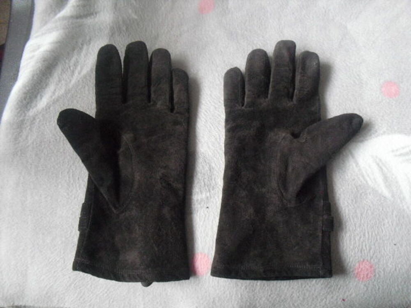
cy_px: 154
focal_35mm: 36
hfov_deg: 51.4
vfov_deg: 39.7
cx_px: 206
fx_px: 427
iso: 800
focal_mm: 6.3
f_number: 3.1
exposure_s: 1/50
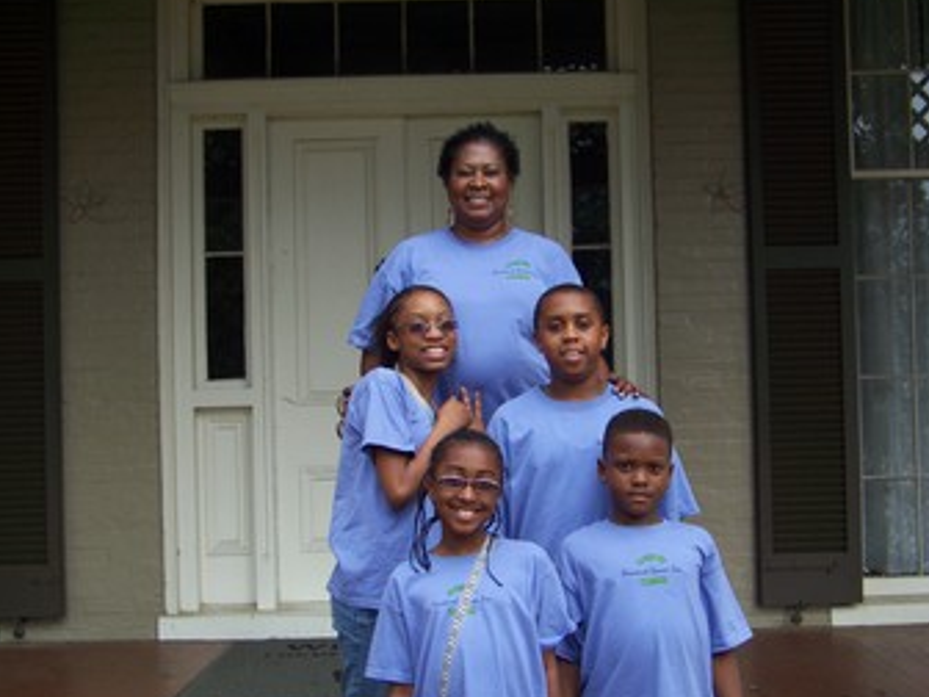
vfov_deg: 25.7
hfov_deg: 33.8
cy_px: 364
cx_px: 496
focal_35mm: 57
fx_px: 1530
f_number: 2.8
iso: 67
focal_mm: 7.6
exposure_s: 1/200
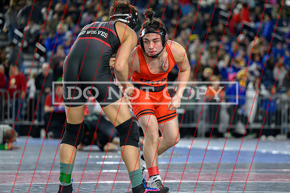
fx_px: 1168
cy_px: 91
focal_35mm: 145
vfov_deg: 9.5
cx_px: 158
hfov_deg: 14.1
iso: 2500
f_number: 2.8
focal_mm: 130
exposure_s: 1/800
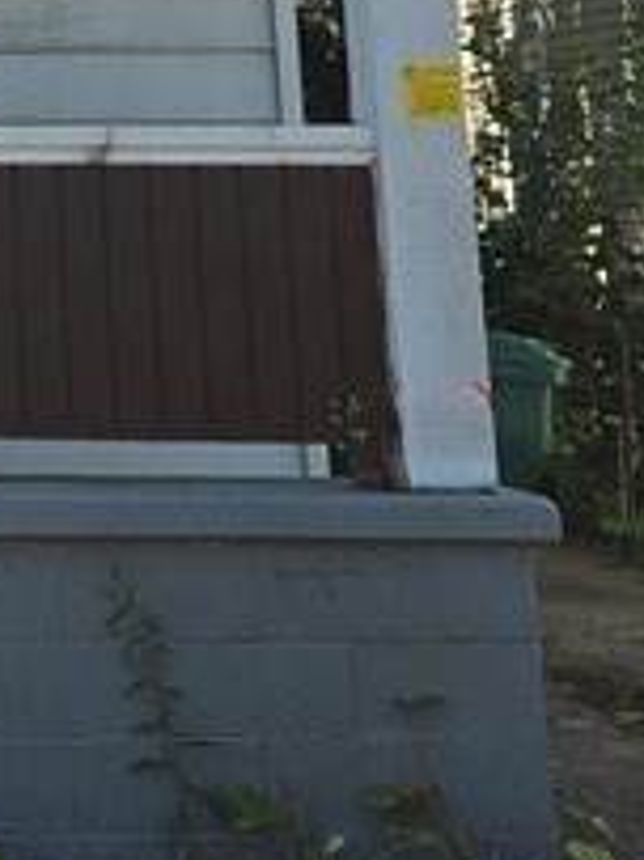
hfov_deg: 11.3
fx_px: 2880
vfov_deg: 16.0
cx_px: -741
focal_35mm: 116
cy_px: -301
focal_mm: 5.4
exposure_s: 1/1208
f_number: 1.8
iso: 25
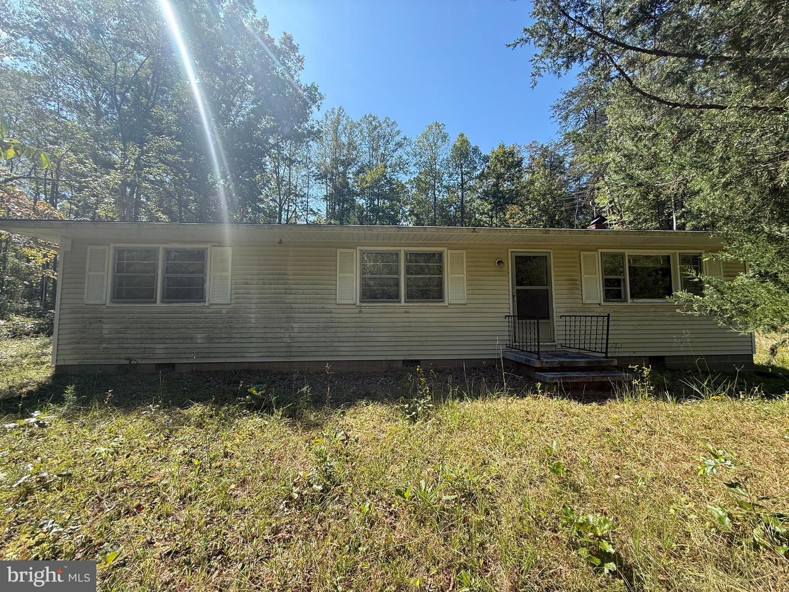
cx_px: 394
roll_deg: +0.9
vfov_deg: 85.7
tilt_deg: +4.6
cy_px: 296
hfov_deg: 102.1
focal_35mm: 14
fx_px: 319
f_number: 2.2
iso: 64
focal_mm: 2.22
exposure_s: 1/486
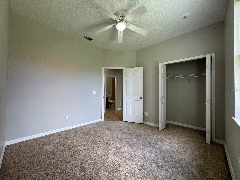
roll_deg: -1.1
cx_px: 120
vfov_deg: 85.7
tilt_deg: +1.5
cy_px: 90
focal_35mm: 14
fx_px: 97
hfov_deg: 102.1
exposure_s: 1/120
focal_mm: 2.22
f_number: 2.2
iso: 125
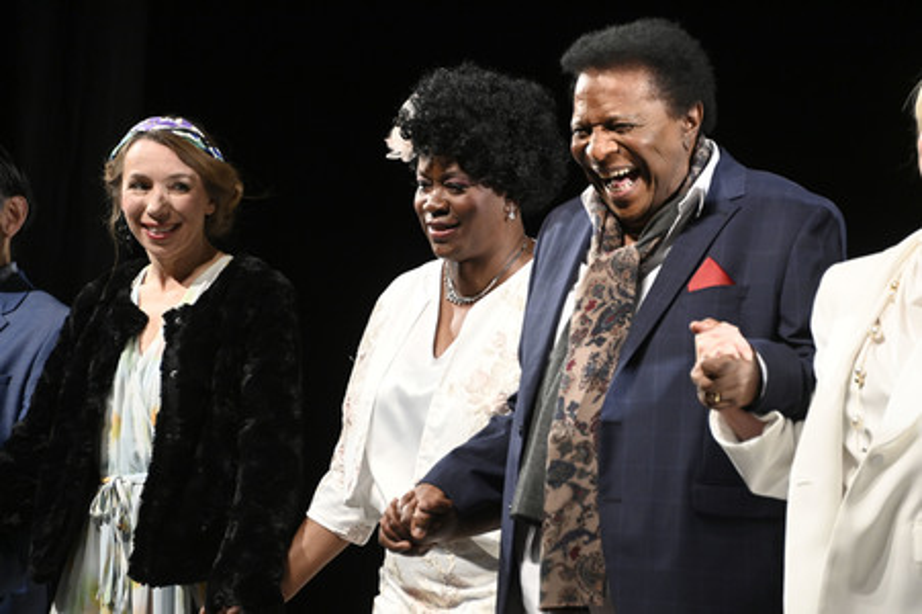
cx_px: 461
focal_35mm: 210
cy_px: 307
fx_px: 5374
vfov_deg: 6.5
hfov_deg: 9.8
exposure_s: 1/200
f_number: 5.6
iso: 3200
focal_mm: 210
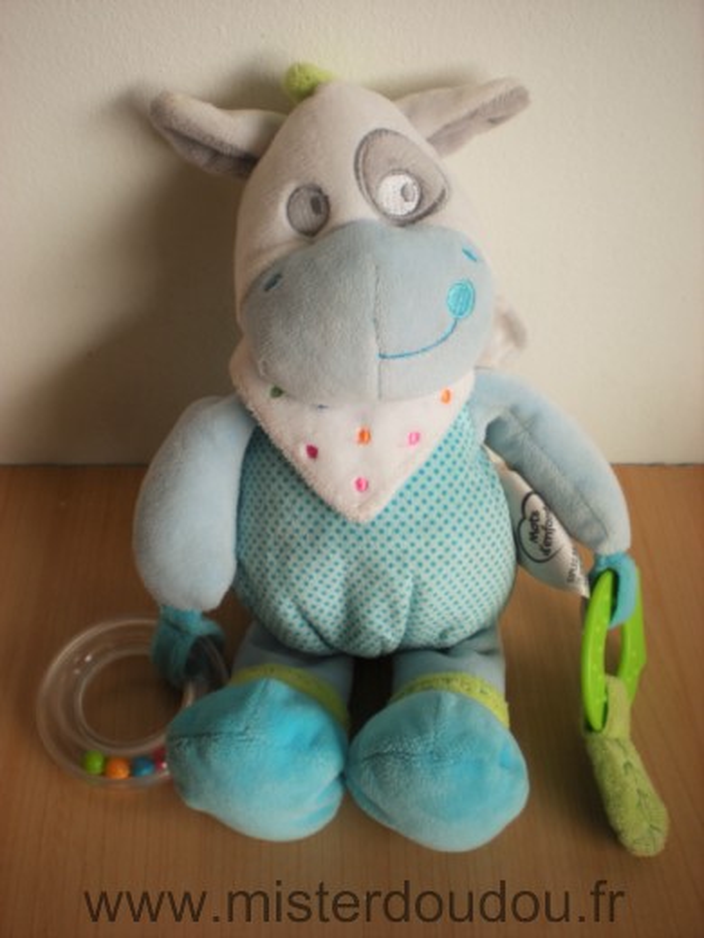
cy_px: 469
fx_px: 1030
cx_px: 352
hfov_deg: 37.7
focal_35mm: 38
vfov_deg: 49.0
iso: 64
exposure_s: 1/80.7
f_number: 3.1
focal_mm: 6.3
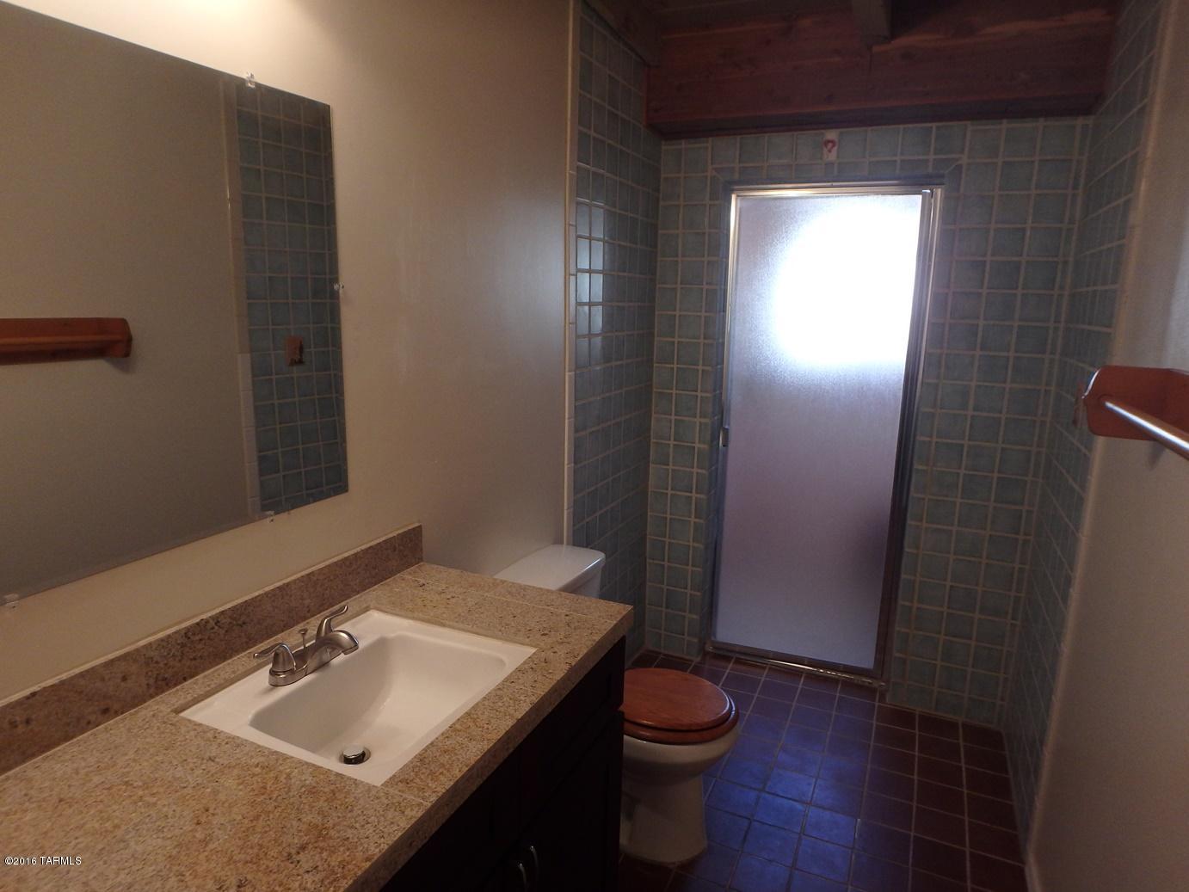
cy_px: 446
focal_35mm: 21
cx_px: 594
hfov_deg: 79.0
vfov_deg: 63.5
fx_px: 721
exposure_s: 1/30
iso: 200
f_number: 3.5
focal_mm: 3.7
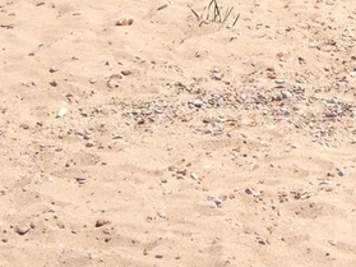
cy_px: -365
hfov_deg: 8.9
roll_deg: +1.5
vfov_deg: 7.0
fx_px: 2066
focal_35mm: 201
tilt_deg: -0.2
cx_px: 851
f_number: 2.4
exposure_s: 1/3067
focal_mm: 4.28
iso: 50
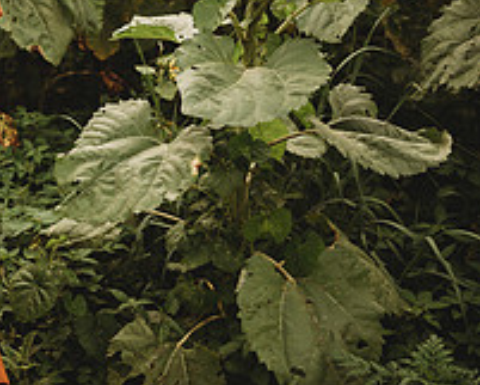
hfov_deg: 26.1
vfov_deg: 21.9
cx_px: -91
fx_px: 924
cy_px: -66
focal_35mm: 65
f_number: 2.2
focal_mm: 24
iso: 125
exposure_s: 1/400
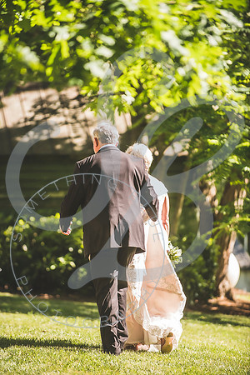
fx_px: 2083
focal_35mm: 200
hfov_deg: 6.9
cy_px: 188
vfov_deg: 10.3
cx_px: 125
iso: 320
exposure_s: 1/800
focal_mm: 200
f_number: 2.8
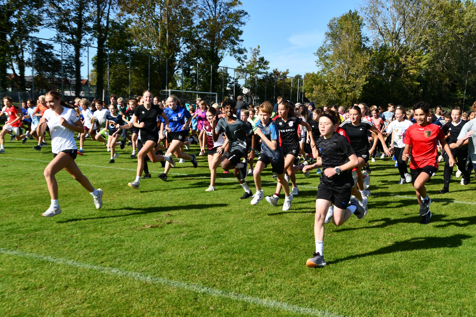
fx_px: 608
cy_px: 158
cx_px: 238
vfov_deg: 29.2
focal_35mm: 46
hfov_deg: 42.7
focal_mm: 31
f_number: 8
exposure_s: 1/250
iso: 100
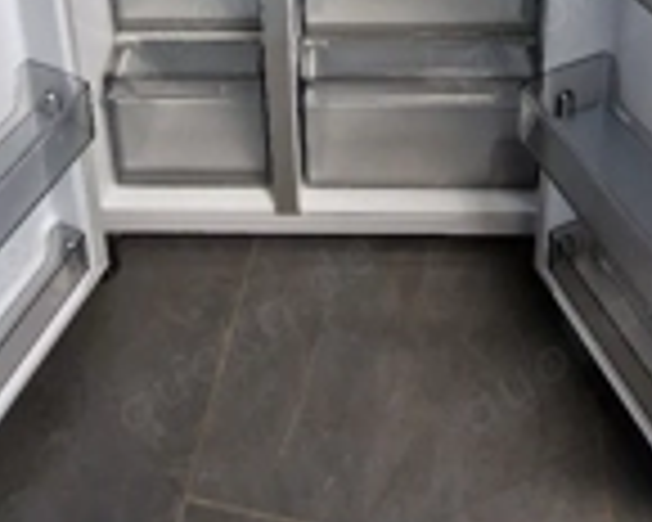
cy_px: -320
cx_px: 342
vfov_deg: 25.9
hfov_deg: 51.5
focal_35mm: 35
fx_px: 675
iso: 320
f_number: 2.2
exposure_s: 1/50
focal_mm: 2.2
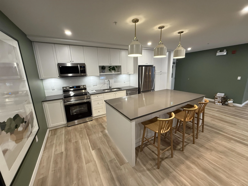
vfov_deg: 85.7
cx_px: 124
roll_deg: +1.1
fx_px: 100
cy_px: 93
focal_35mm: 14
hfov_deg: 102.1
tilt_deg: -11.4
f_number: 2.2
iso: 250
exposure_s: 1/60
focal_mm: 2.22
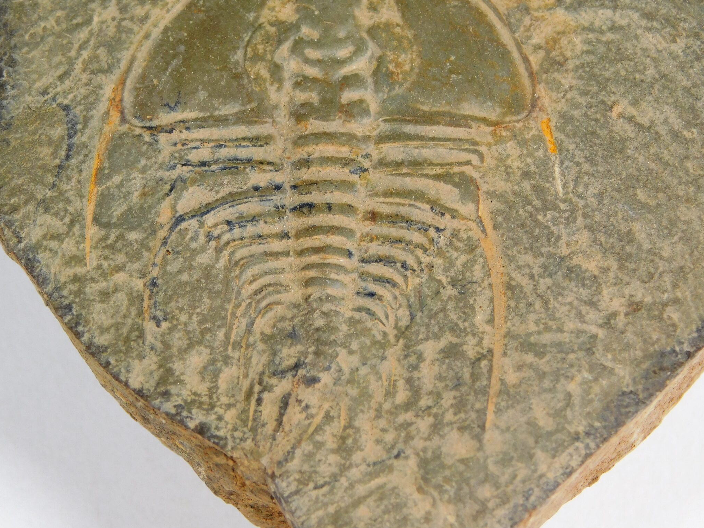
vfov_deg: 8.8
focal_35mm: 168
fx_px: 3416
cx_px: 313
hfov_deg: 11.8
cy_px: 235
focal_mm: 23.7
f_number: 5
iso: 125
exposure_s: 1/125
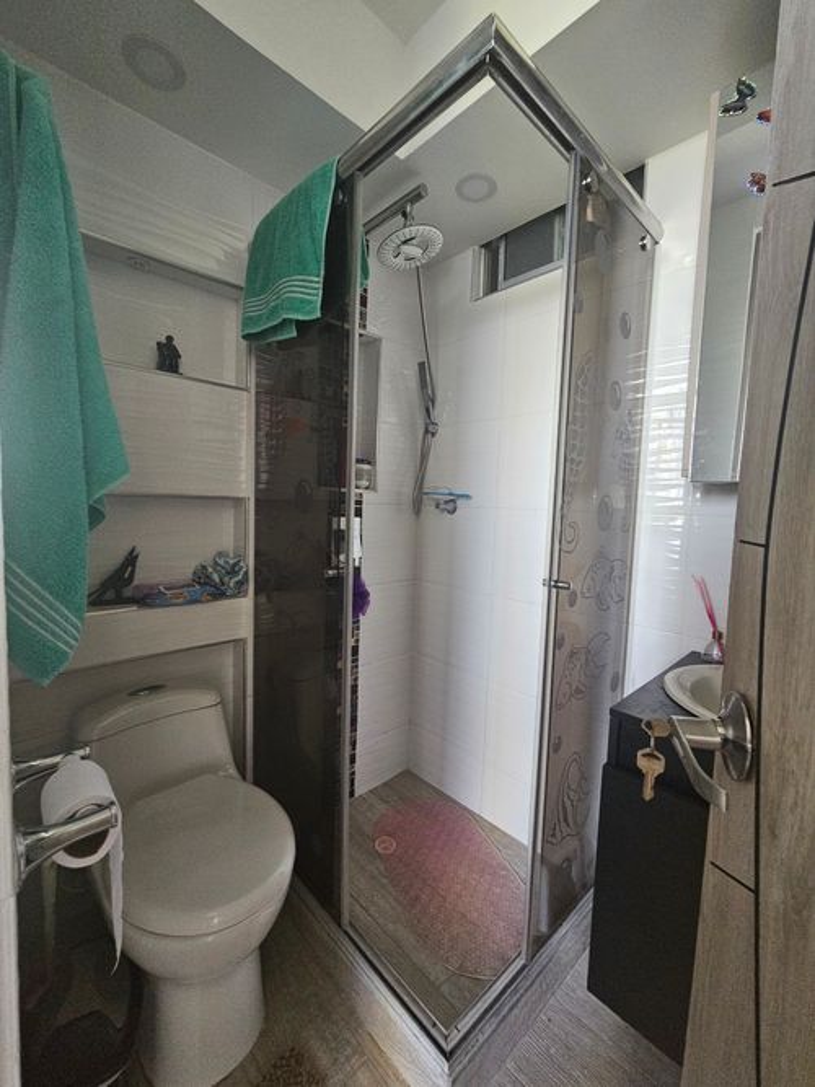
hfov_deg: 89.9
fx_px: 408
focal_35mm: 13
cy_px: 544
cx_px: 408
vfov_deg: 106.2
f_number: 2.2
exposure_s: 1/30
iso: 640
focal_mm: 2.2
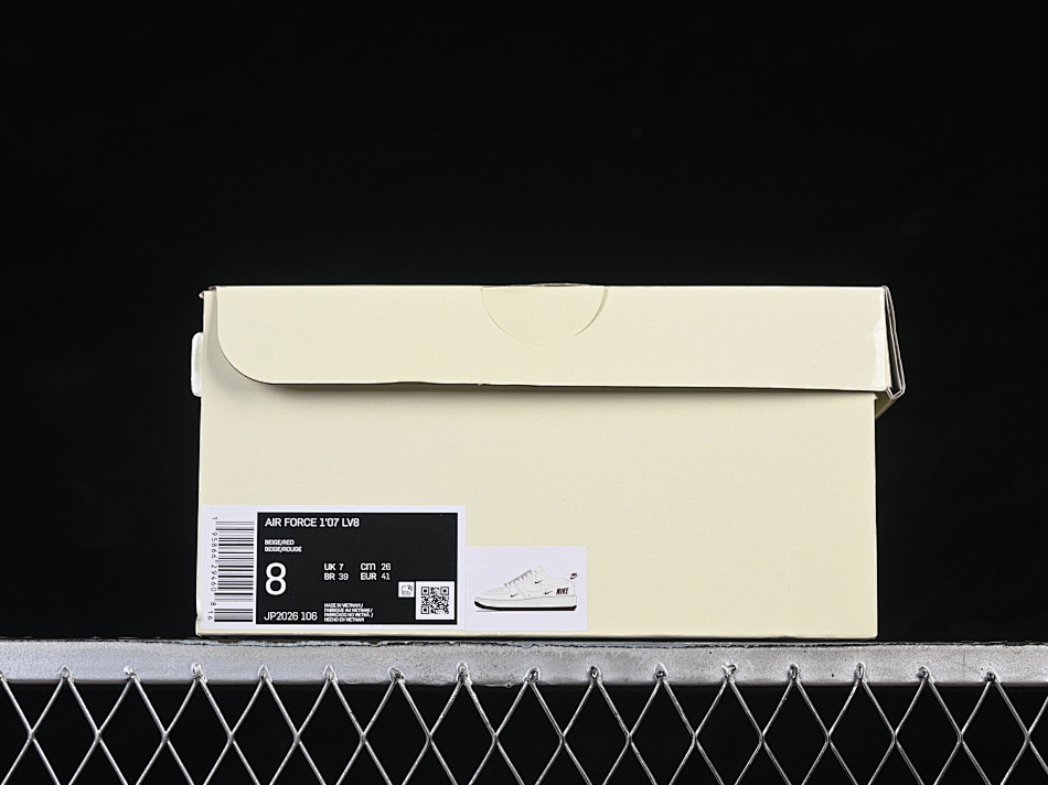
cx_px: 536
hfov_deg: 23.8
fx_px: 2482
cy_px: 392
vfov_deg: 18.0
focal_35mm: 82
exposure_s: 1/80
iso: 160
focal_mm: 50
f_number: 8
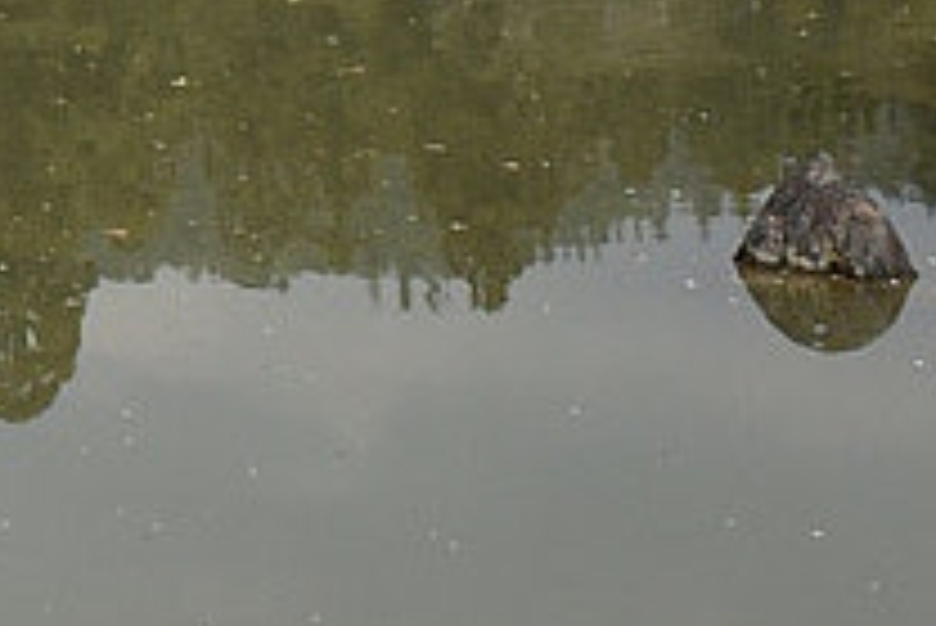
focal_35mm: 208
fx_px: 5412
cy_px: -1088
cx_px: -1143
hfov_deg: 9.1
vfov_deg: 6.2
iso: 100
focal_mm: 18
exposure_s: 1/1250
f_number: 3.5
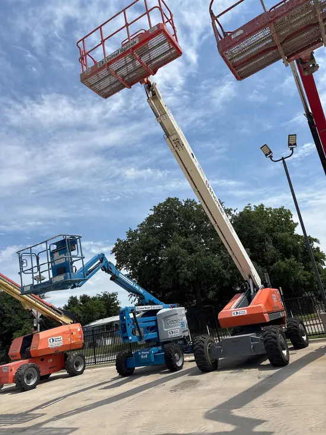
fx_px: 326
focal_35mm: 26
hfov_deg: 53.1
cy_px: 218
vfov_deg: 67.3
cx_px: 163
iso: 50
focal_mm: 5.96
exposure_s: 1/6329
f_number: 1.6
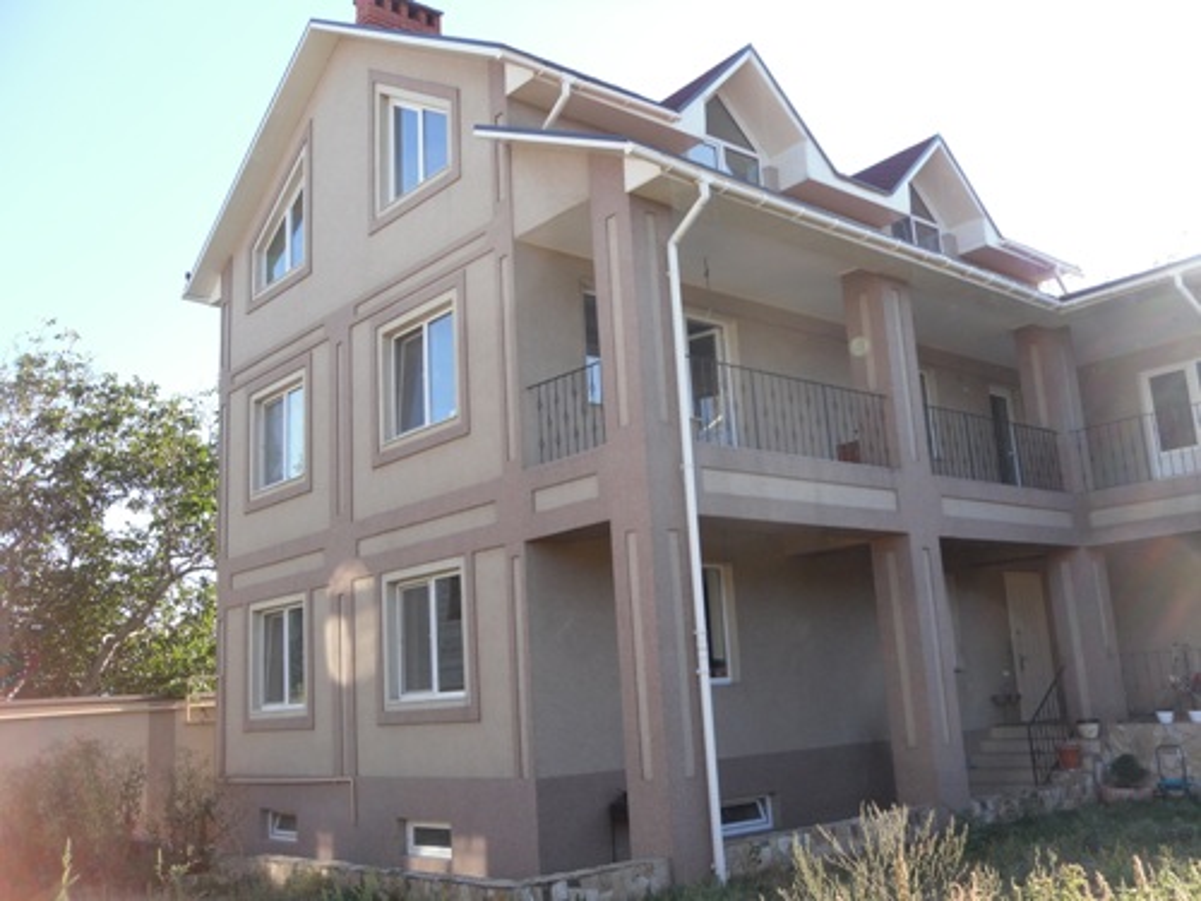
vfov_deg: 40.7
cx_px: 600
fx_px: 1214
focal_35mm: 35
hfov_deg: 52.6
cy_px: 450
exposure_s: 1/122
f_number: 3.5
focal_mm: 6.3
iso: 80
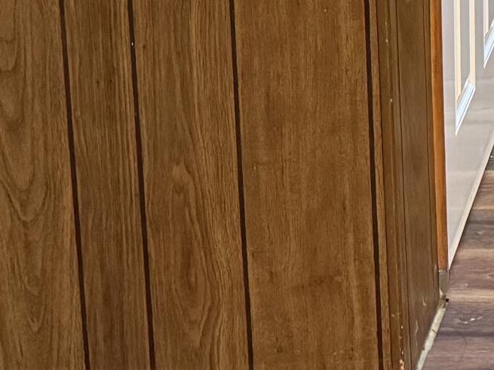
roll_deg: +0.0
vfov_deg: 12.4
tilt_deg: -8.0
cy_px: -285
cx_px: 896
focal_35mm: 110
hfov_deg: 15.4
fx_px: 1570
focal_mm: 6.76
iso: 640
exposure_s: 1/40
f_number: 1.78
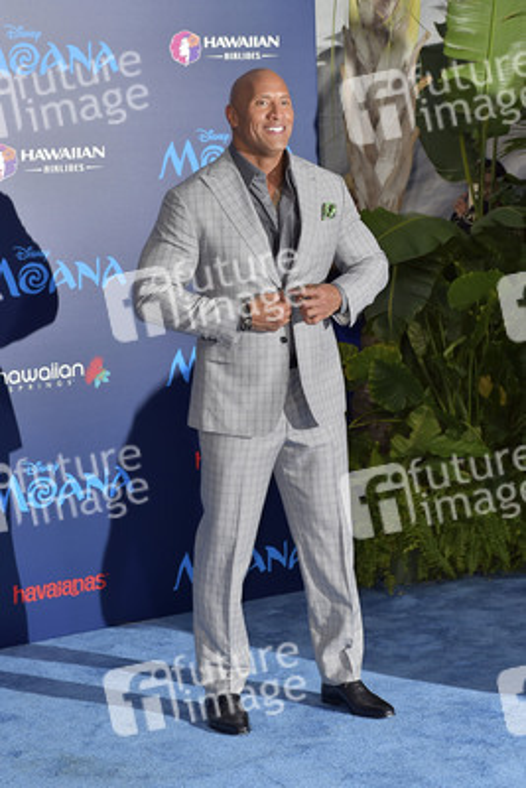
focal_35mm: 70
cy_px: 394
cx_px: 263
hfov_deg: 19.5
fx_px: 1533
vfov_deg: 28.8
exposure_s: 1/320
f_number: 4.5
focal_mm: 70
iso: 400
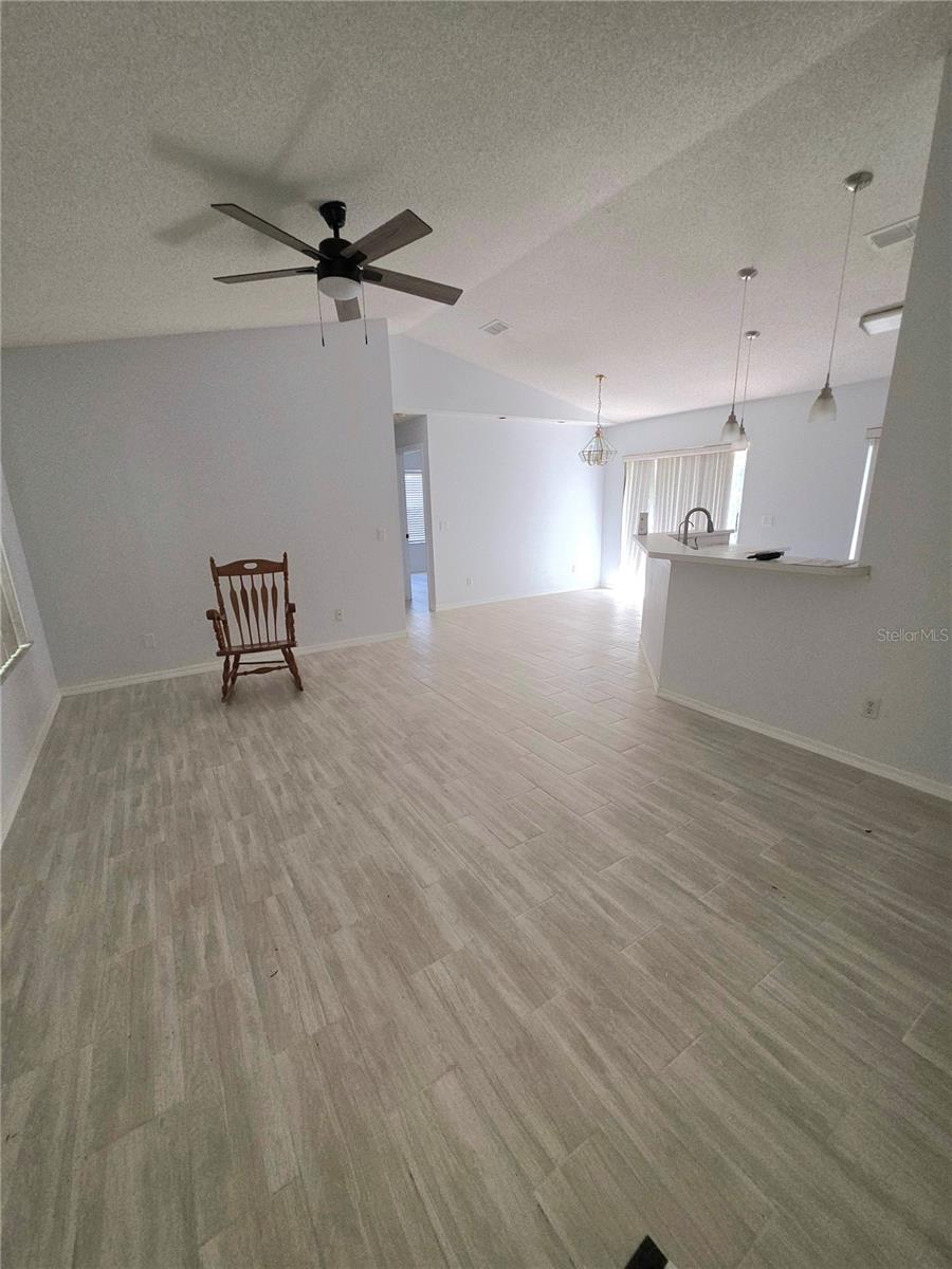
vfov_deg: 106.2
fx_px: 477
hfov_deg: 89.9
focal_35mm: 13
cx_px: 476
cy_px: 634
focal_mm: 2.2
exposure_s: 1/60.2
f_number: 1.9
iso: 100
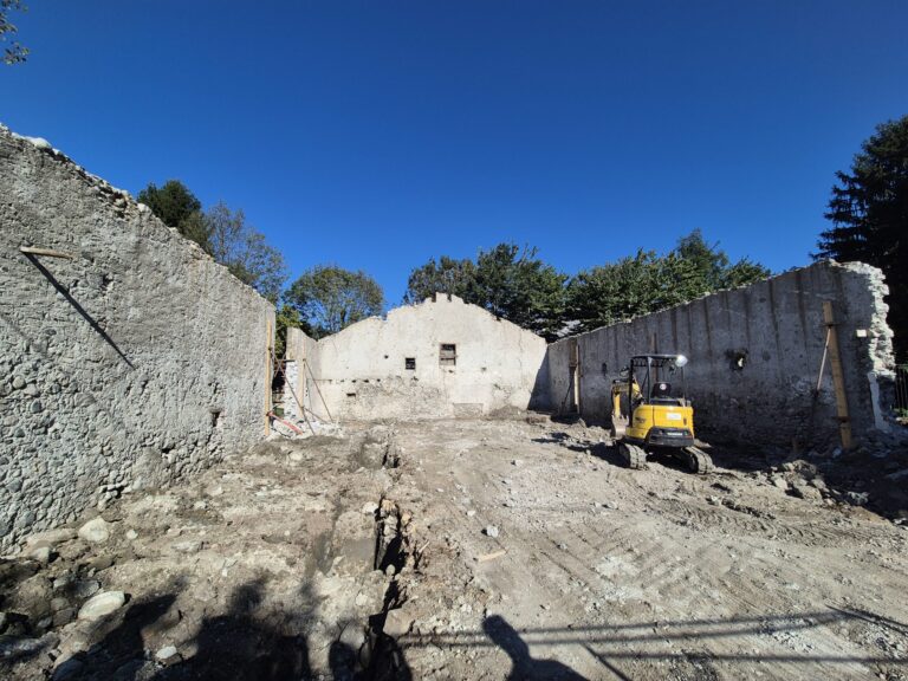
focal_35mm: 13
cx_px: 454
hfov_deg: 106.2
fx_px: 341
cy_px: 340
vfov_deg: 89.9
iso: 50
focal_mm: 2.2
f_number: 2.2
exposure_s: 1/3144
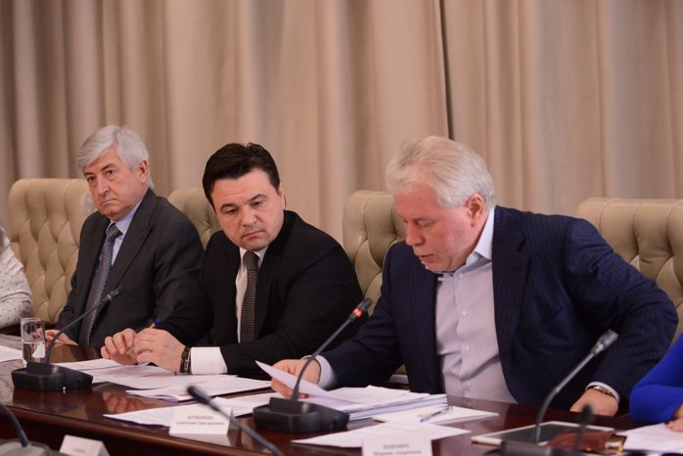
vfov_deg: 12.2
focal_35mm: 112
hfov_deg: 18.3
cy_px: 228
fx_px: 2126
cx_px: 342
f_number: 5.6
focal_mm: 112
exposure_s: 1/250
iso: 3200
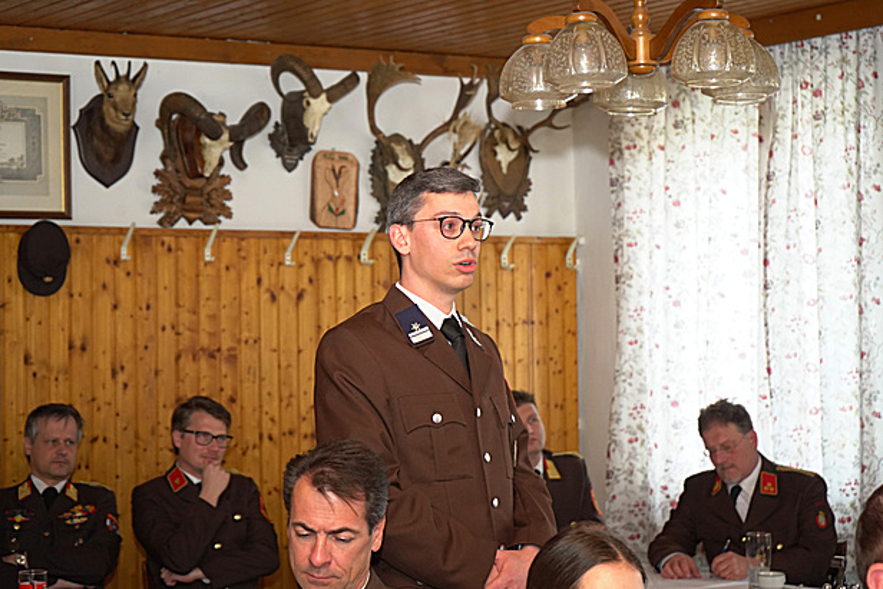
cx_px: 442
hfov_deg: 28.8
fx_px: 1717
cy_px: 294
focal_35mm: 70
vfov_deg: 19.5
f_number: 5.6
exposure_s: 1/250
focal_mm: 70
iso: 4000
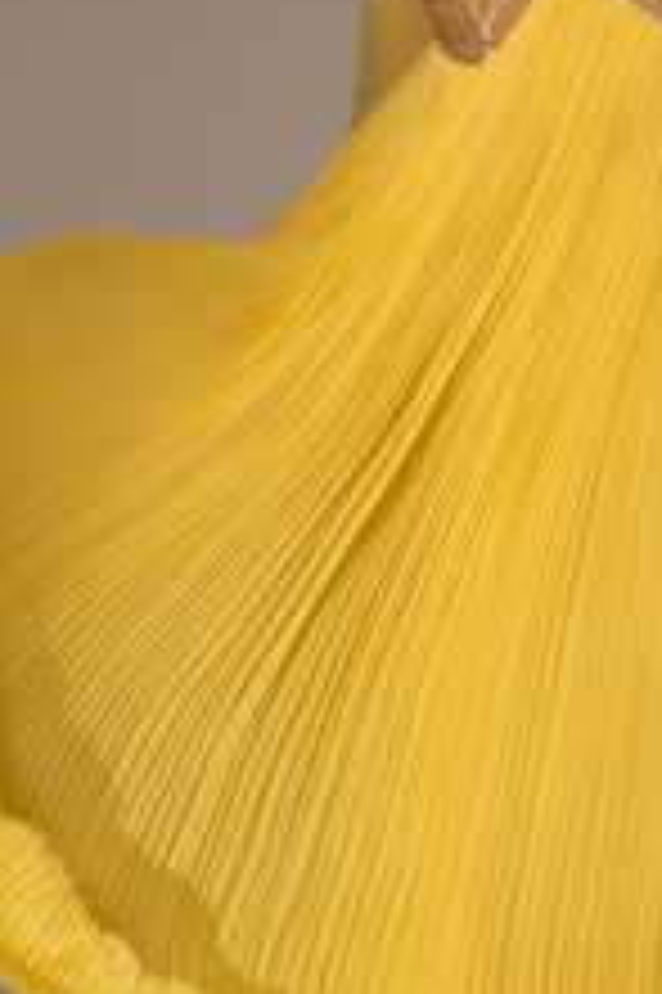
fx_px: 3287
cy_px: 501
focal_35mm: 119
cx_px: 491
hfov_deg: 11.5
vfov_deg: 17.2
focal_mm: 50
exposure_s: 1/250
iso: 400
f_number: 2.8
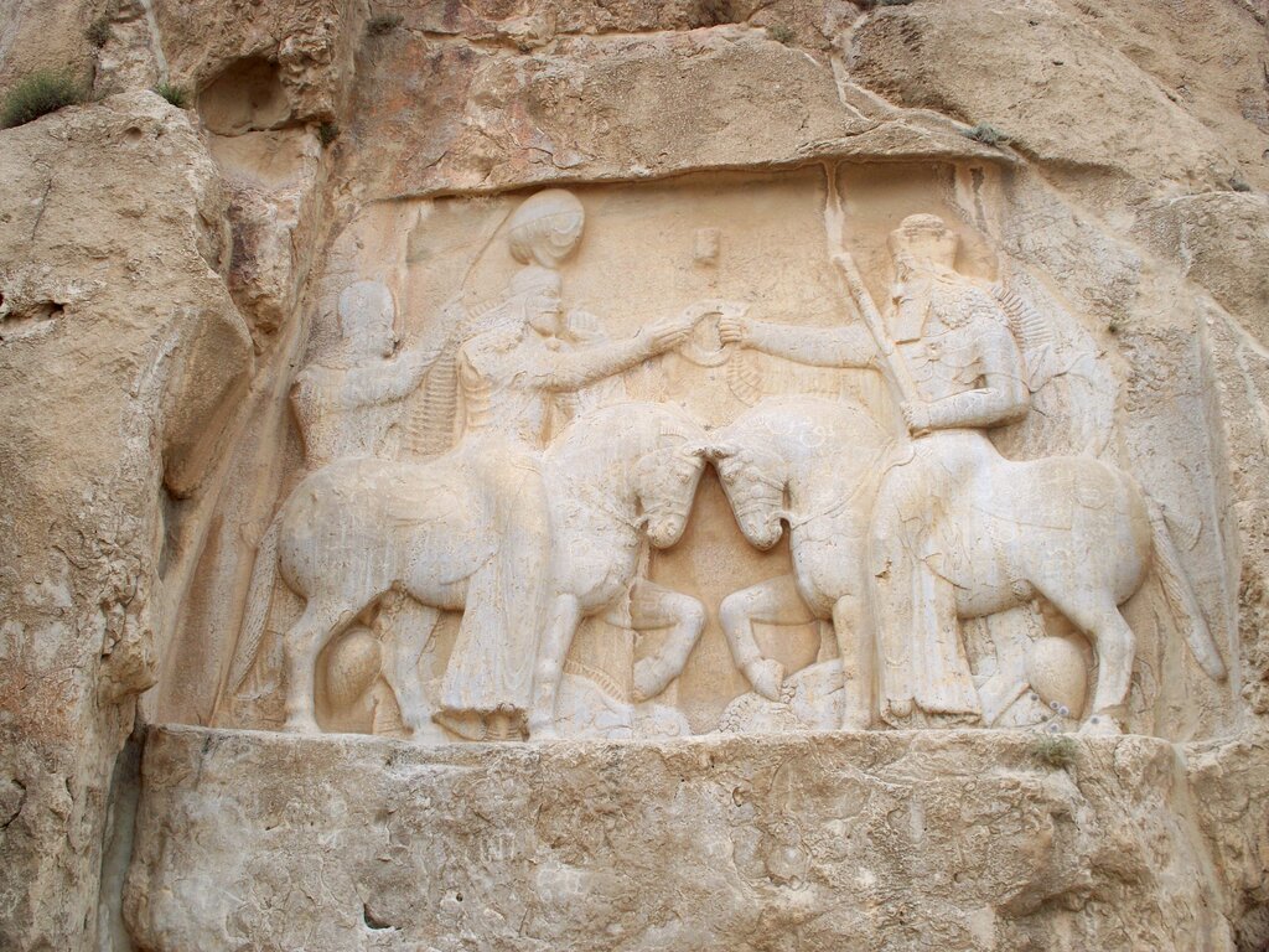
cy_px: 476
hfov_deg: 41.2
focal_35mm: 46
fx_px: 1686
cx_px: 634
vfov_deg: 31.5
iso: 80
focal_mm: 9.86
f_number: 5.1
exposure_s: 1/320
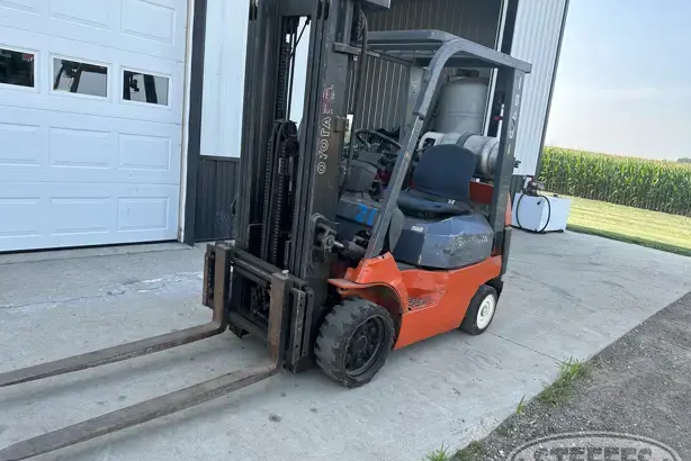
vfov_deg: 49.6
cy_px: 238
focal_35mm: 26
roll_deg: -6.7
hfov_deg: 69.4
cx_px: 346
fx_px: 499
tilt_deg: -9.7
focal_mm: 6.86
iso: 80
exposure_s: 1/843
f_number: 1.78
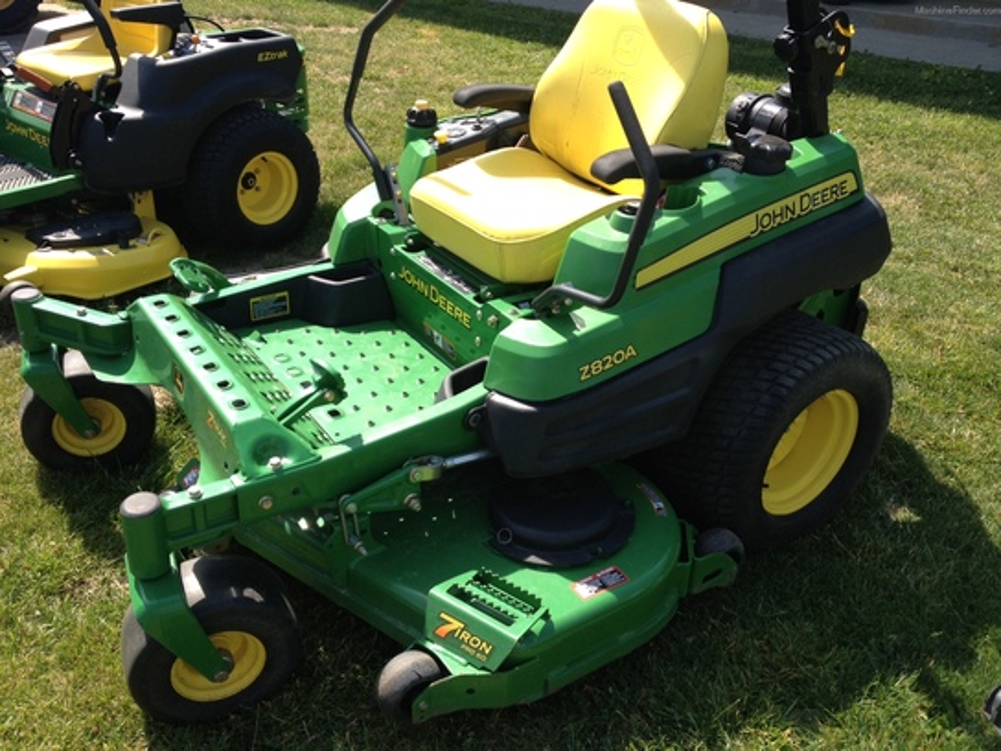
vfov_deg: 40.7
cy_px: 376
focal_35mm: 35
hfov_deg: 52.6
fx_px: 1012
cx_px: 500
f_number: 2.4
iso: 64
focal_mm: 4.28
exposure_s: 1/613
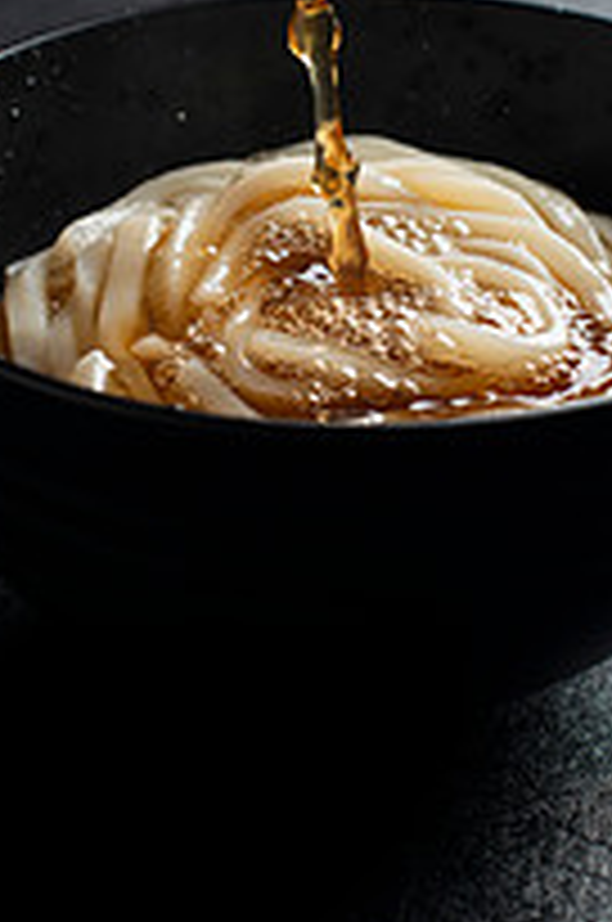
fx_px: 2814
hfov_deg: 12.4
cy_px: 270
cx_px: 356
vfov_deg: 18.5
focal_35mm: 110
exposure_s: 1/200
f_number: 5.6
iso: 100
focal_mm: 50
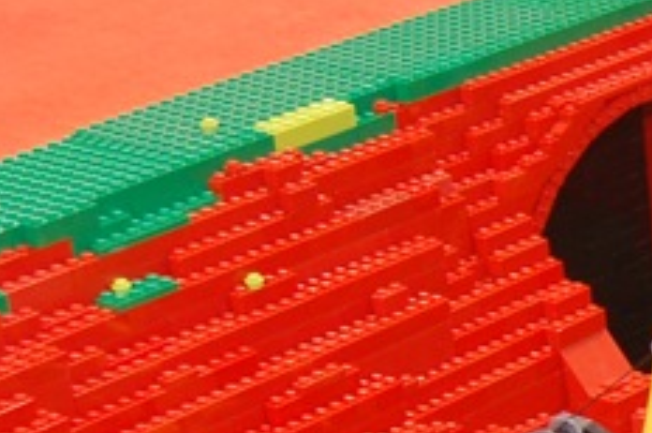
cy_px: 536
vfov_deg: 8.5
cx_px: 1062
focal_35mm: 159
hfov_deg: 12.2
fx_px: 2876
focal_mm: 24
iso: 400
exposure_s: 1/3
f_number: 4.5
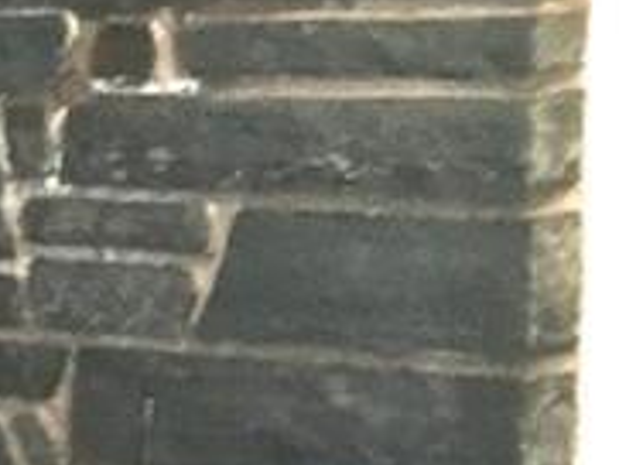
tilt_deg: -3.8
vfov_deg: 9.1
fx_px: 2935
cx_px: -940
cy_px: 280
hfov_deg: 10.2
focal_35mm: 164
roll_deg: +0.2
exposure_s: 1/16
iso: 250
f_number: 2.2
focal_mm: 4.15
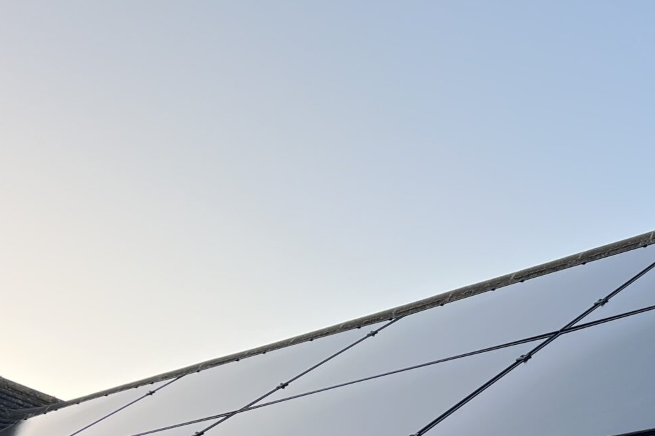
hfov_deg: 27.2
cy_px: 494
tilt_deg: +16.3
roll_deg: -5.2
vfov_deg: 18.4
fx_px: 1292
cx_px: 615
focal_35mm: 71
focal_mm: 5.7
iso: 50
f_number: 1.5
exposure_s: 1/674
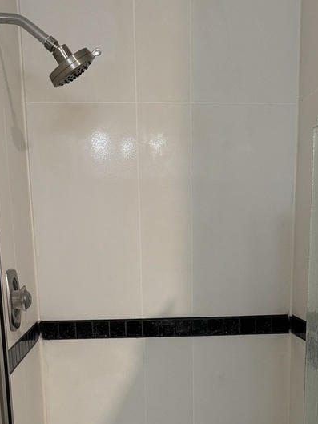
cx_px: 179
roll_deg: +0.5
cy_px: 355
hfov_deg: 29.7
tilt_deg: -11.8
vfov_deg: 37.2
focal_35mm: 49
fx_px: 600
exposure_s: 1/60
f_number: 1.78
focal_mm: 6.76
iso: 320
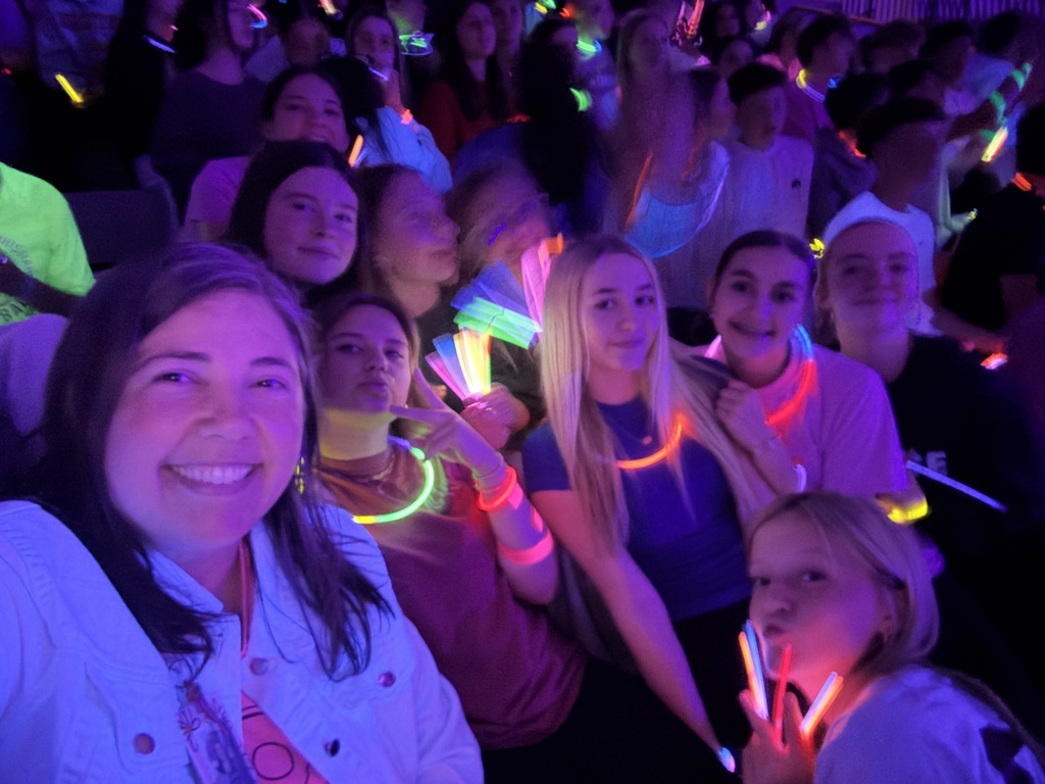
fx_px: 694
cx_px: 522
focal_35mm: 23
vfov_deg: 58.9
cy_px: 392
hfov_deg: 73.9
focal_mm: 2.69
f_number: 1.9
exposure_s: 1/4
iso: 2000
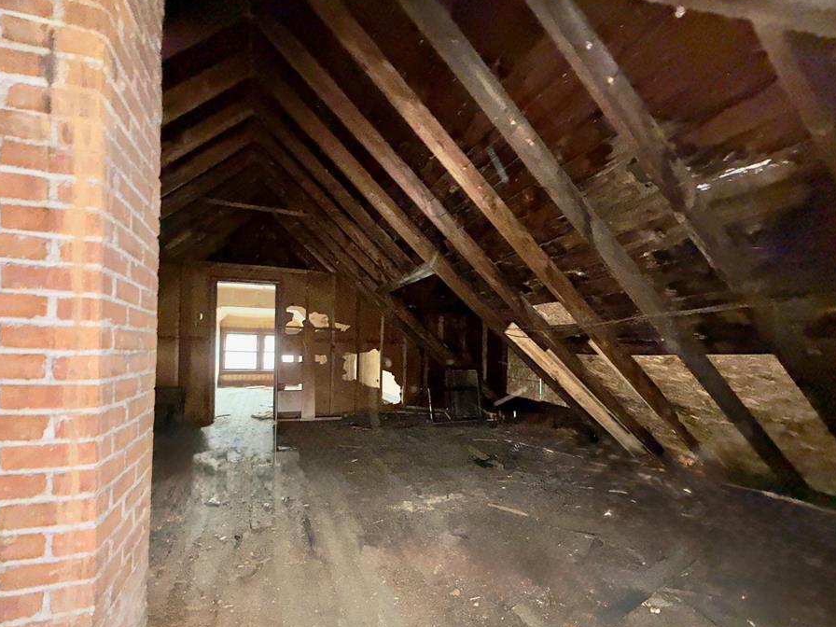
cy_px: 347
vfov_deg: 77.9
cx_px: 409
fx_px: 386
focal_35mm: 16
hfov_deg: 94.5
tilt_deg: +0.2
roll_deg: -1.0
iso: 1250
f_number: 2.2
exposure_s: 1/16
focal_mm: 2.22
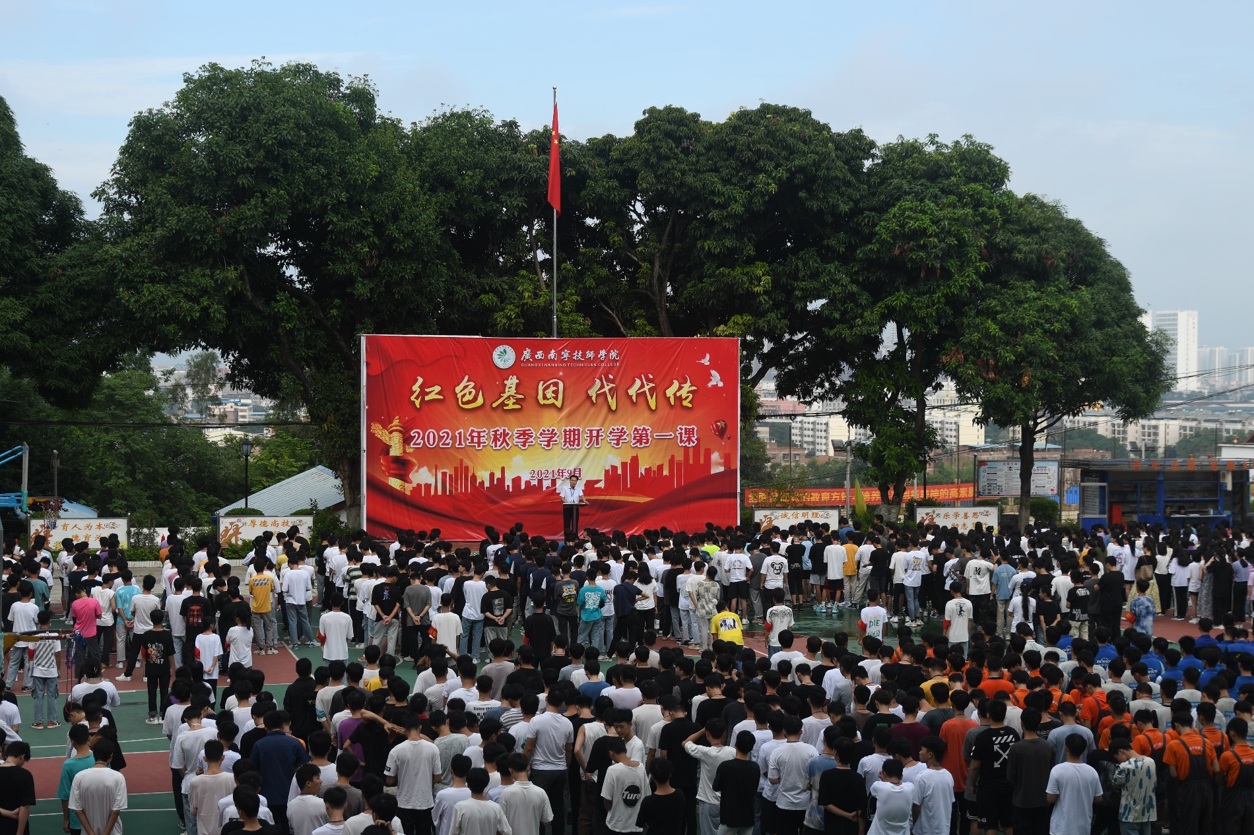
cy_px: 418
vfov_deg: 25.1
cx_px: 627
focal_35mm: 54
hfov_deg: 36.9
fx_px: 1881
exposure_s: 1/1000
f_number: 2.8
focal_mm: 36
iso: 100
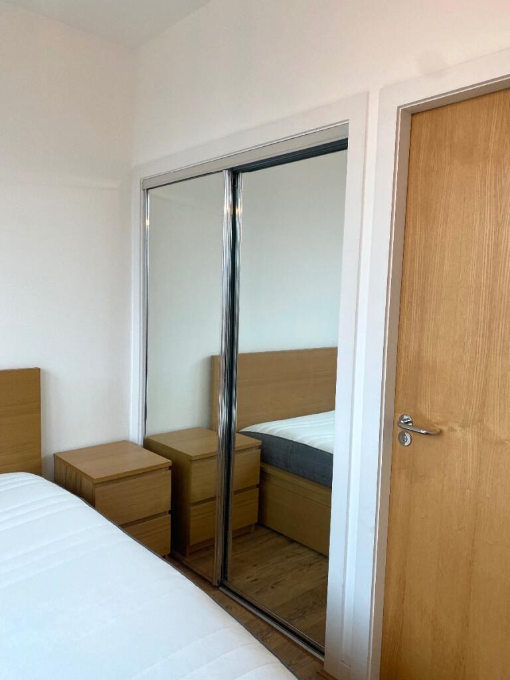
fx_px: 511
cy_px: 340
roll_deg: -4.0
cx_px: 255
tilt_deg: -5.5
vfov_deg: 67.3
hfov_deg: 53.1
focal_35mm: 26
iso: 125
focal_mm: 4.25
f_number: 1.8
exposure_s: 1/121
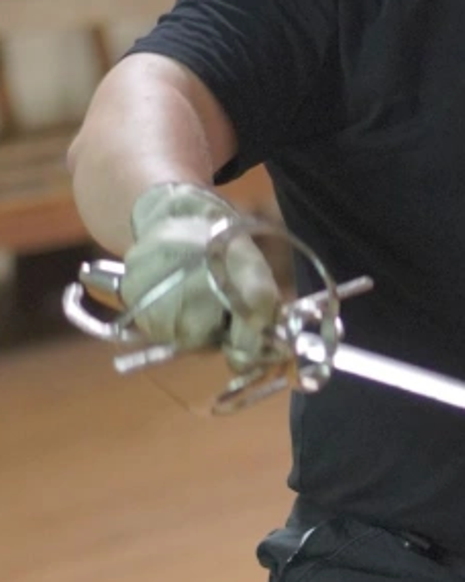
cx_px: 630
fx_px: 4490
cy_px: 562
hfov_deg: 5.9
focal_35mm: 261
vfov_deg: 7.4
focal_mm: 55
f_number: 1.8
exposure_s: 1/200
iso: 3200
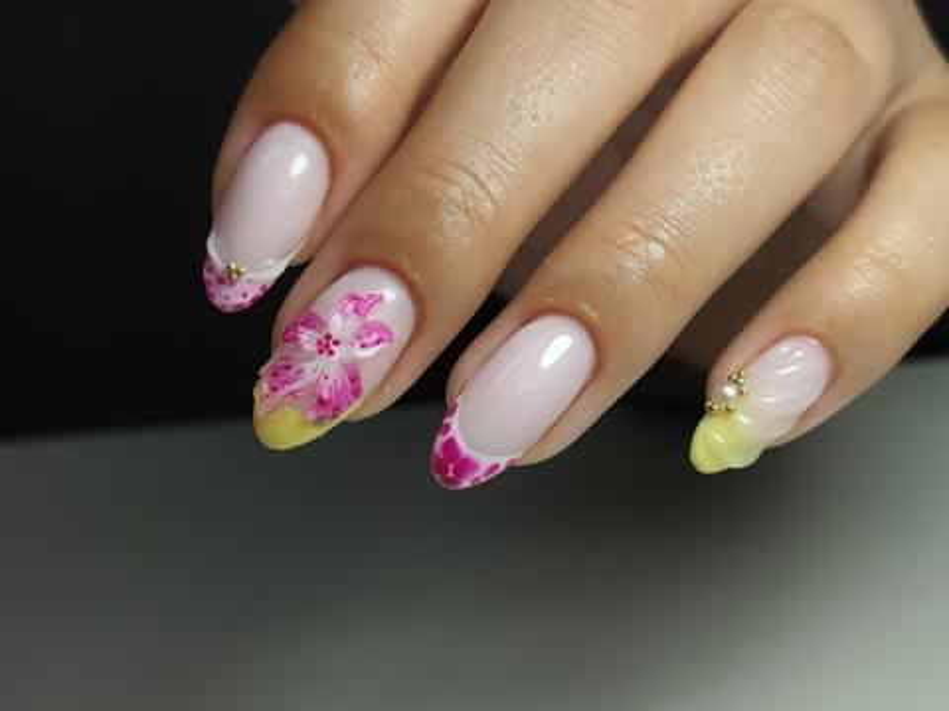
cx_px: 474
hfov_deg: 32.2
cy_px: 356
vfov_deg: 24.4
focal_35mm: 60
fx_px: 1645
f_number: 1.7
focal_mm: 5.24
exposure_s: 1/513
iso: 52
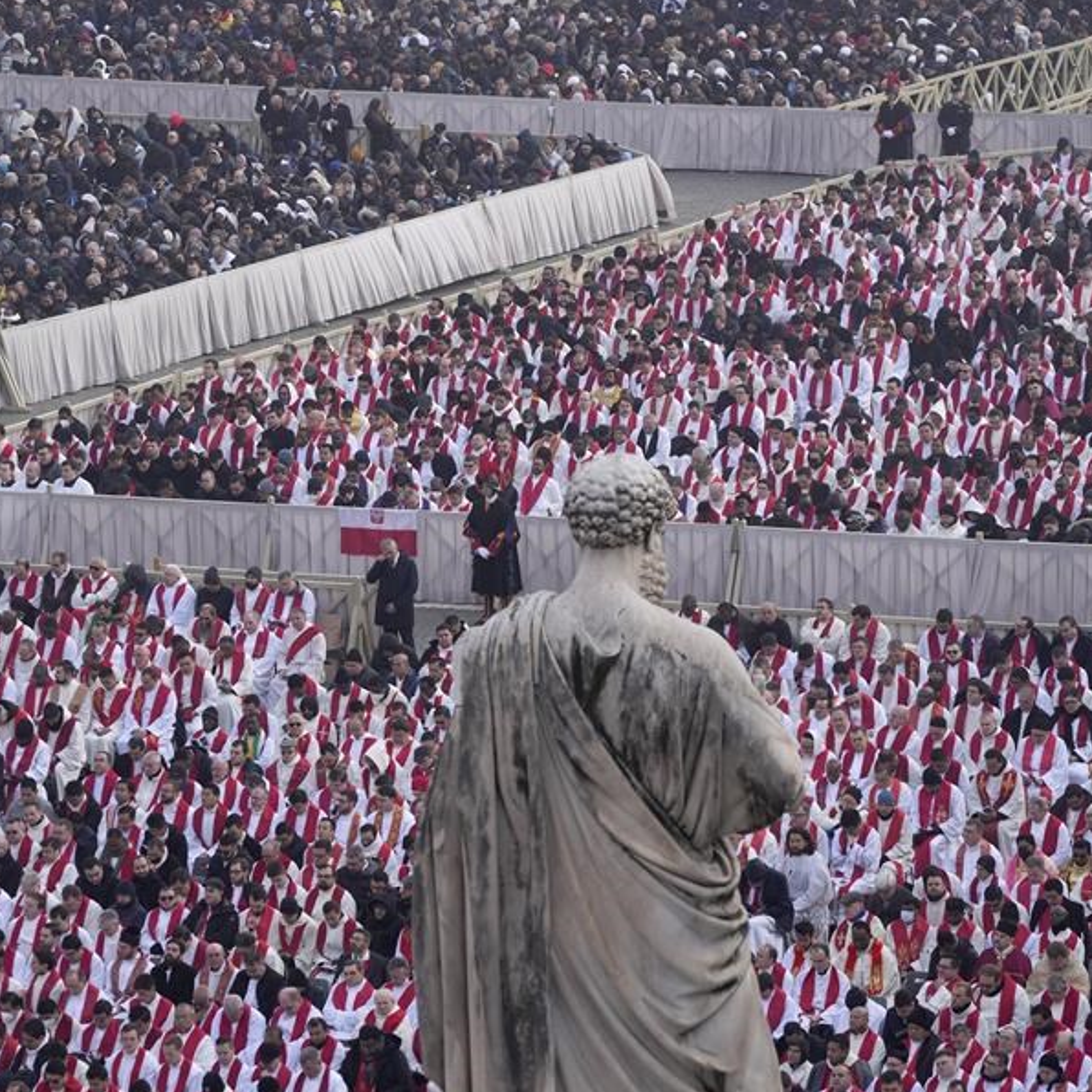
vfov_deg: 7.2
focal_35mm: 244
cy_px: 618
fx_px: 8708
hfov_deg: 7.2
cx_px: 546
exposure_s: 1/800
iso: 500
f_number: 5.6
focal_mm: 167
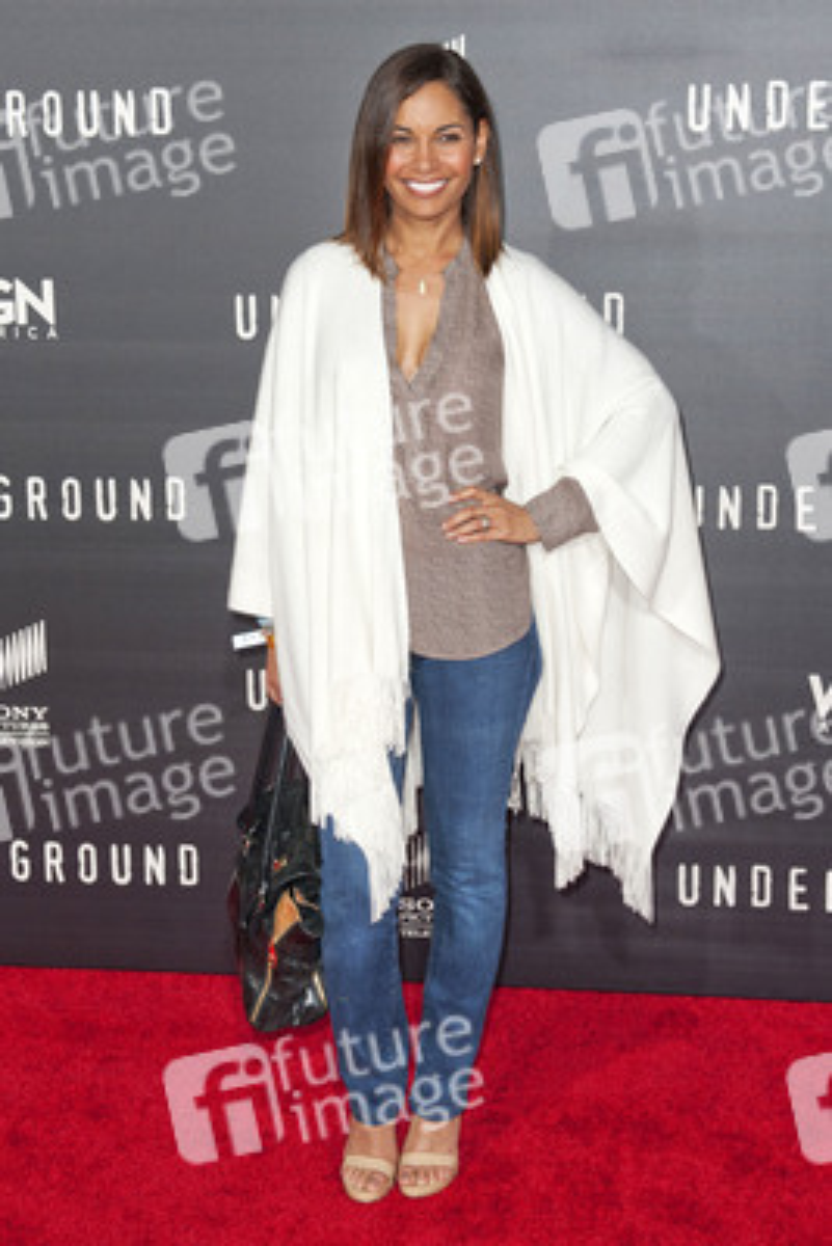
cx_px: 416
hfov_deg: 27.0
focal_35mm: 50
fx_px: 1732
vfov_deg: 39.6
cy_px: 623
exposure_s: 1/400
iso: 800
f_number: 4.5
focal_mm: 50
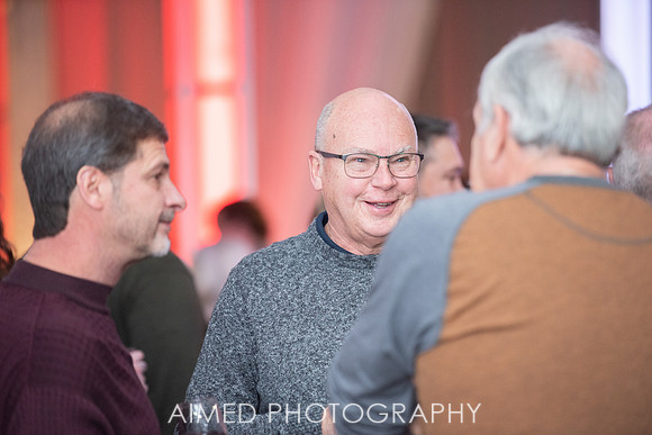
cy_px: 218
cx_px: 326
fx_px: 3442
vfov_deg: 7.2
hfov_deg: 10.8
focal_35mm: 190
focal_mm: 190
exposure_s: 1/200
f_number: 2.8
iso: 1600
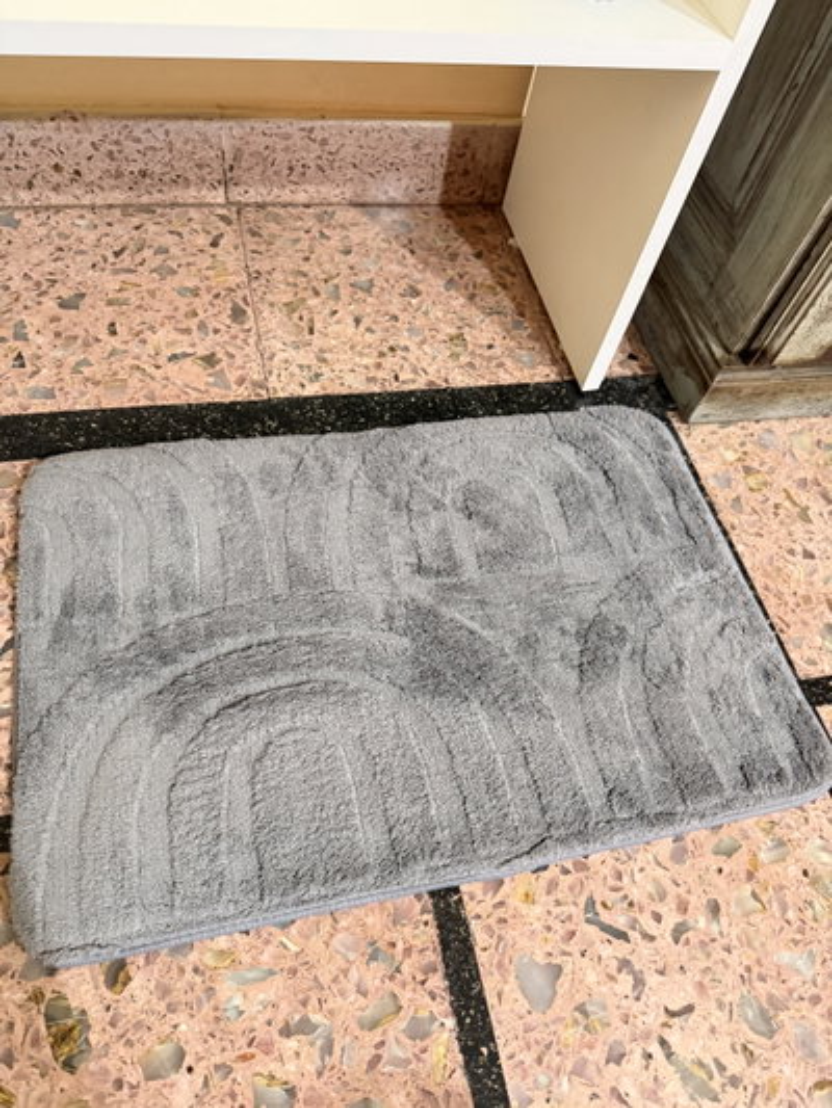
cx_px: 416
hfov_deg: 56.8
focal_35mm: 24
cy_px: 554
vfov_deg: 71.6
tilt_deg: -56.2
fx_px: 769
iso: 1000
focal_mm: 6.76
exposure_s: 1/33
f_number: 1.78
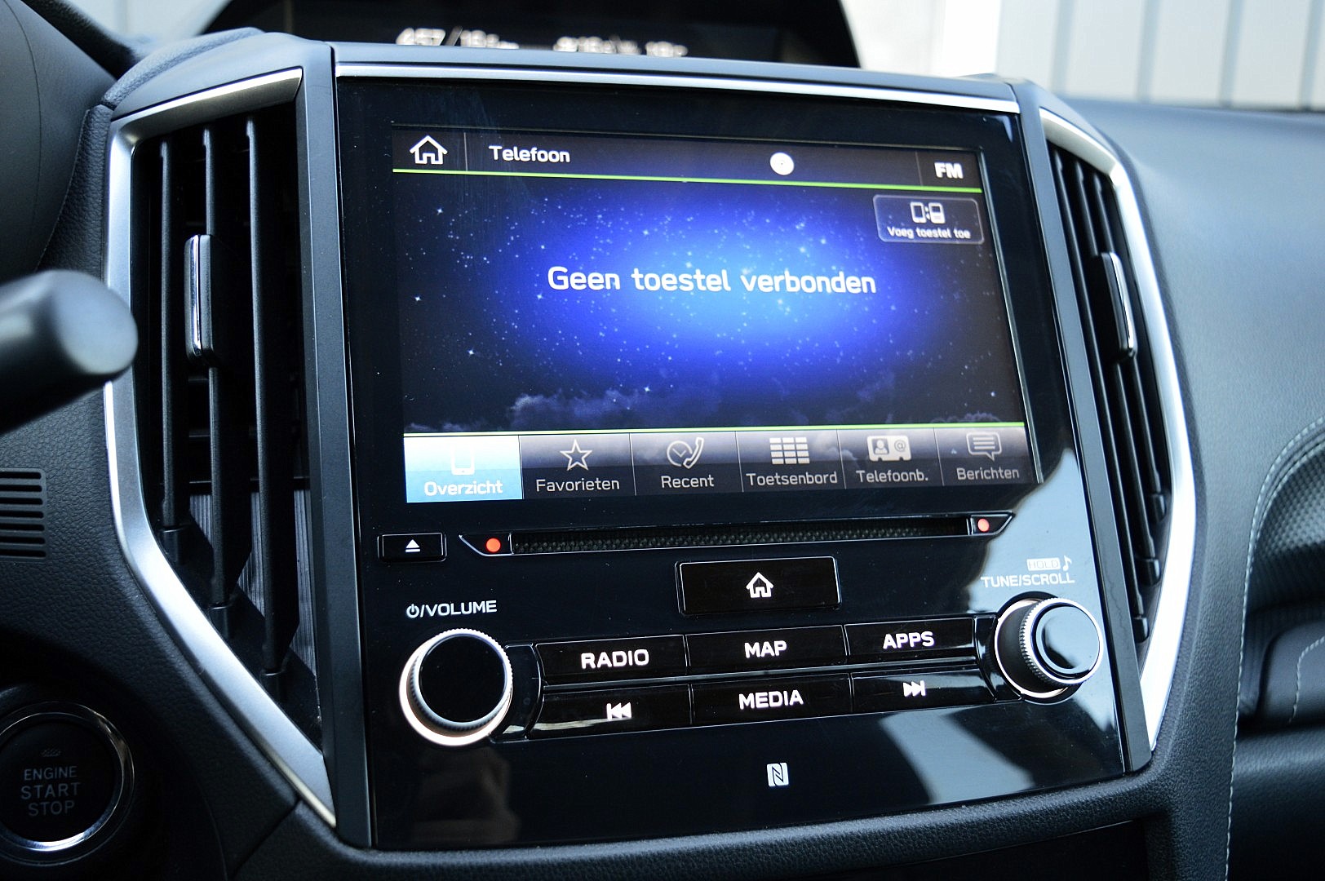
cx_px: 662
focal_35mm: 36
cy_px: 440
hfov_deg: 53.2
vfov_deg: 36.8
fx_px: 1324
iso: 800
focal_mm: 24
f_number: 4
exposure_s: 1/60
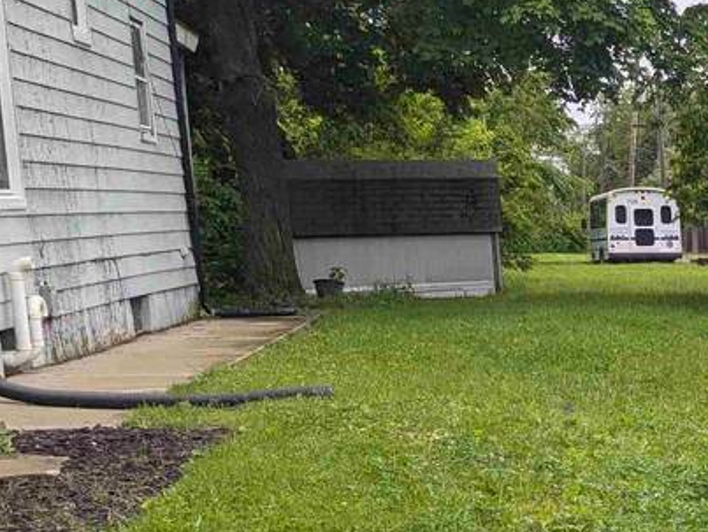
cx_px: 1032
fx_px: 1556
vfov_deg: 19.0
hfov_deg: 21.8
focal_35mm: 76
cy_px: 513
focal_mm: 6.81
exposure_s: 1/1078
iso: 40
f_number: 1.85
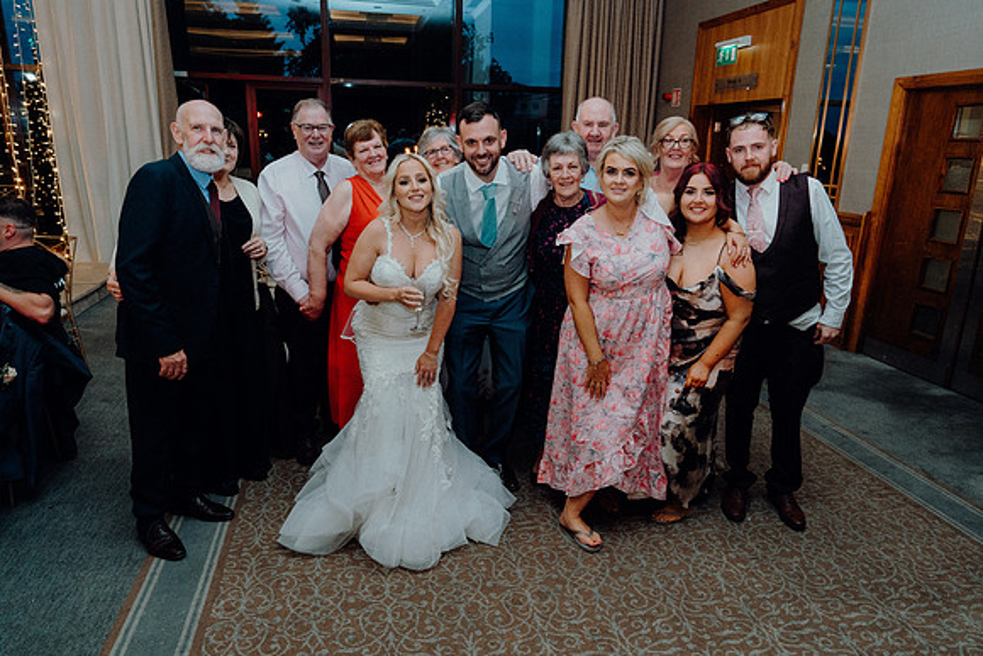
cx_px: 492
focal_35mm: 24
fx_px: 655
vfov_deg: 53.2
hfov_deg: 73.7
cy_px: 328
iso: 2500
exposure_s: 1/160
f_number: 3.5
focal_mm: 24
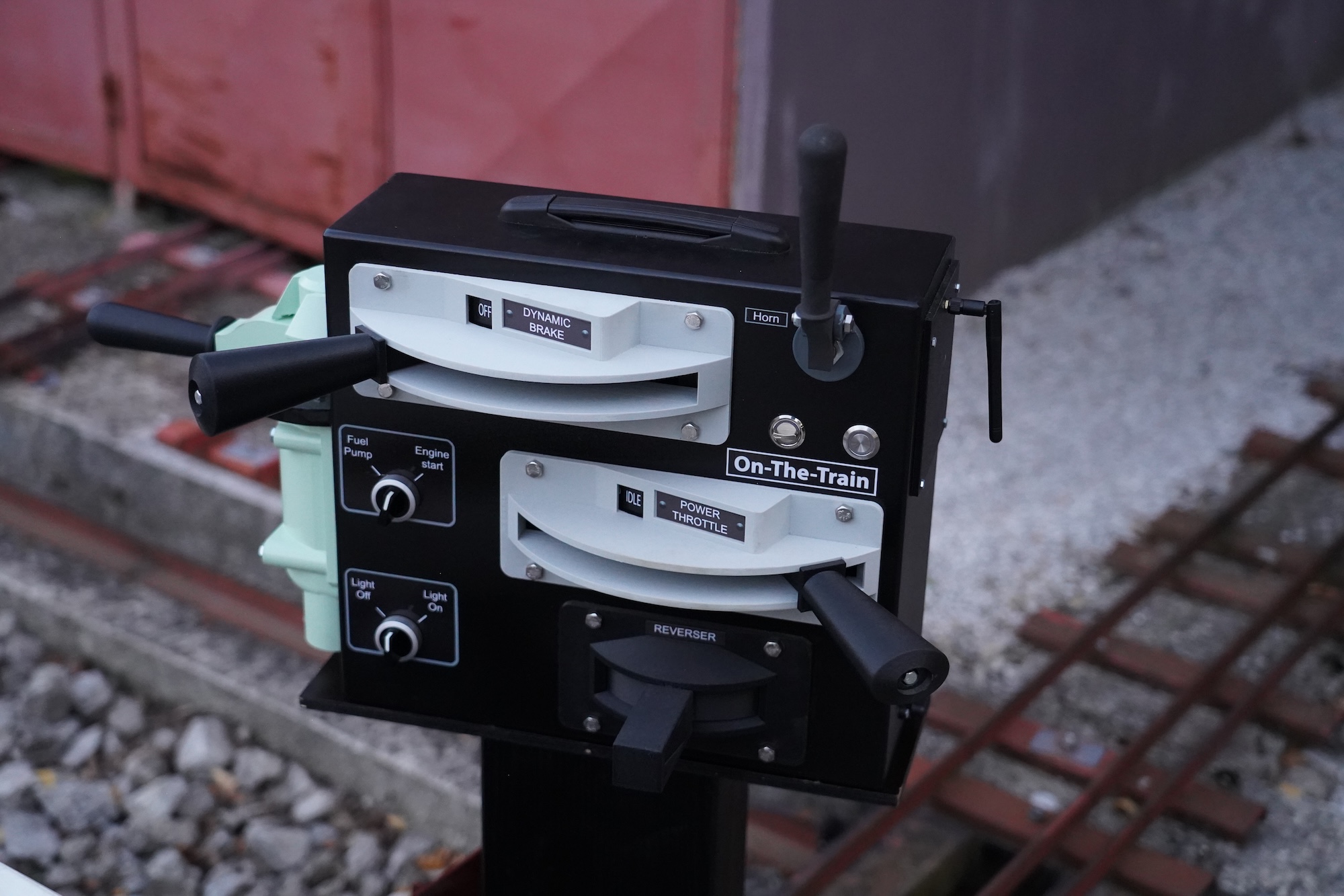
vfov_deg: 24.2
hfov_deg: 35.6
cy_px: 448
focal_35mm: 56
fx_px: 2090
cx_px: 672
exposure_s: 1/160
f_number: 4
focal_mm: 56
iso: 6400
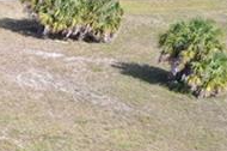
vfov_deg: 9.0
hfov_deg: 10.9
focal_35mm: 151
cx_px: -367
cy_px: 174
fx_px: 951
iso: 100
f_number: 5
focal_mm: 10.26
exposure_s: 1/240
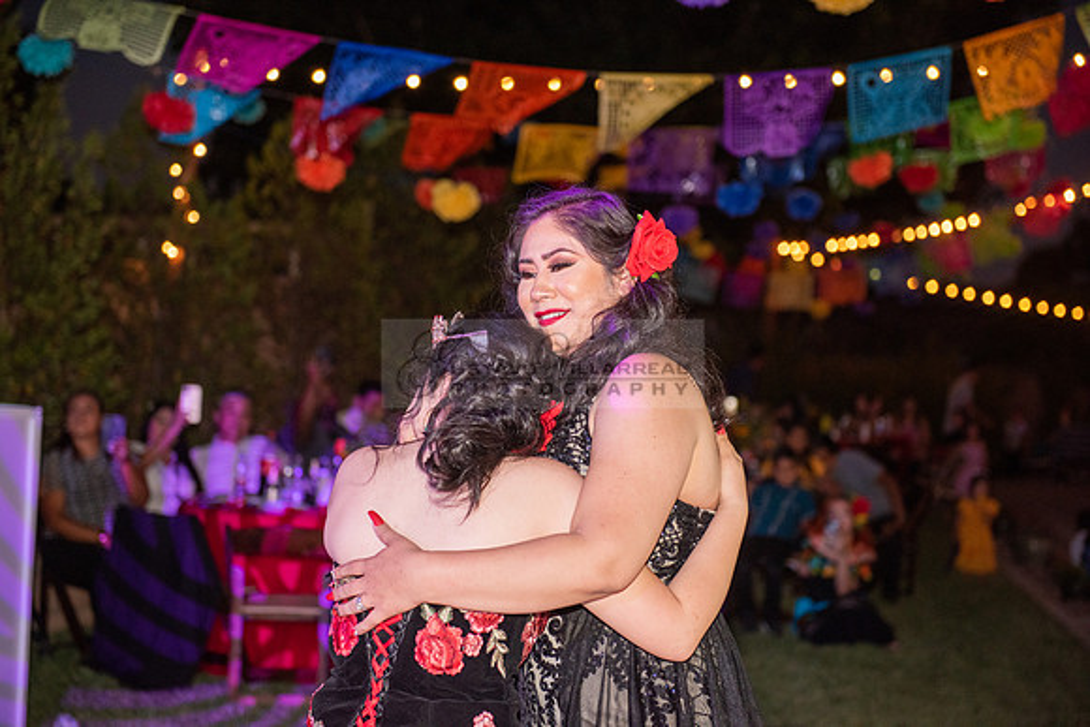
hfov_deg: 28.8
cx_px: 545
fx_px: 2120
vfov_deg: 19.5
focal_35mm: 70
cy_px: 364
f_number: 3.5
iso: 1600
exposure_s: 1/200
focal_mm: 70
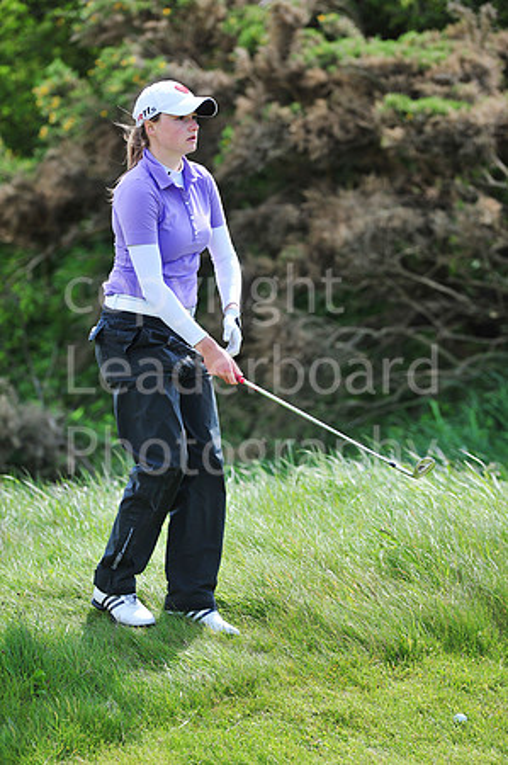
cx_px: 254
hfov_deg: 4.6
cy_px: 382
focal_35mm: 300
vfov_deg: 6.9
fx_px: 6364
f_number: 5.6
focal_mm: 300
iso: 400
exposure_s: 1/1600
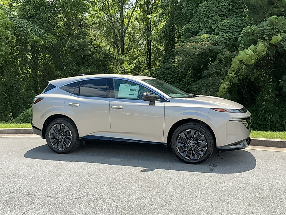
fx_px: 240
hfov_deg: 61.7
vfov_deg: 48.2
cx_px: 143
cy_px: 108
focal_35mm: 29
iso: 25
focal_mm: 3
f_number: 1.8
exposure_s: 1/1195
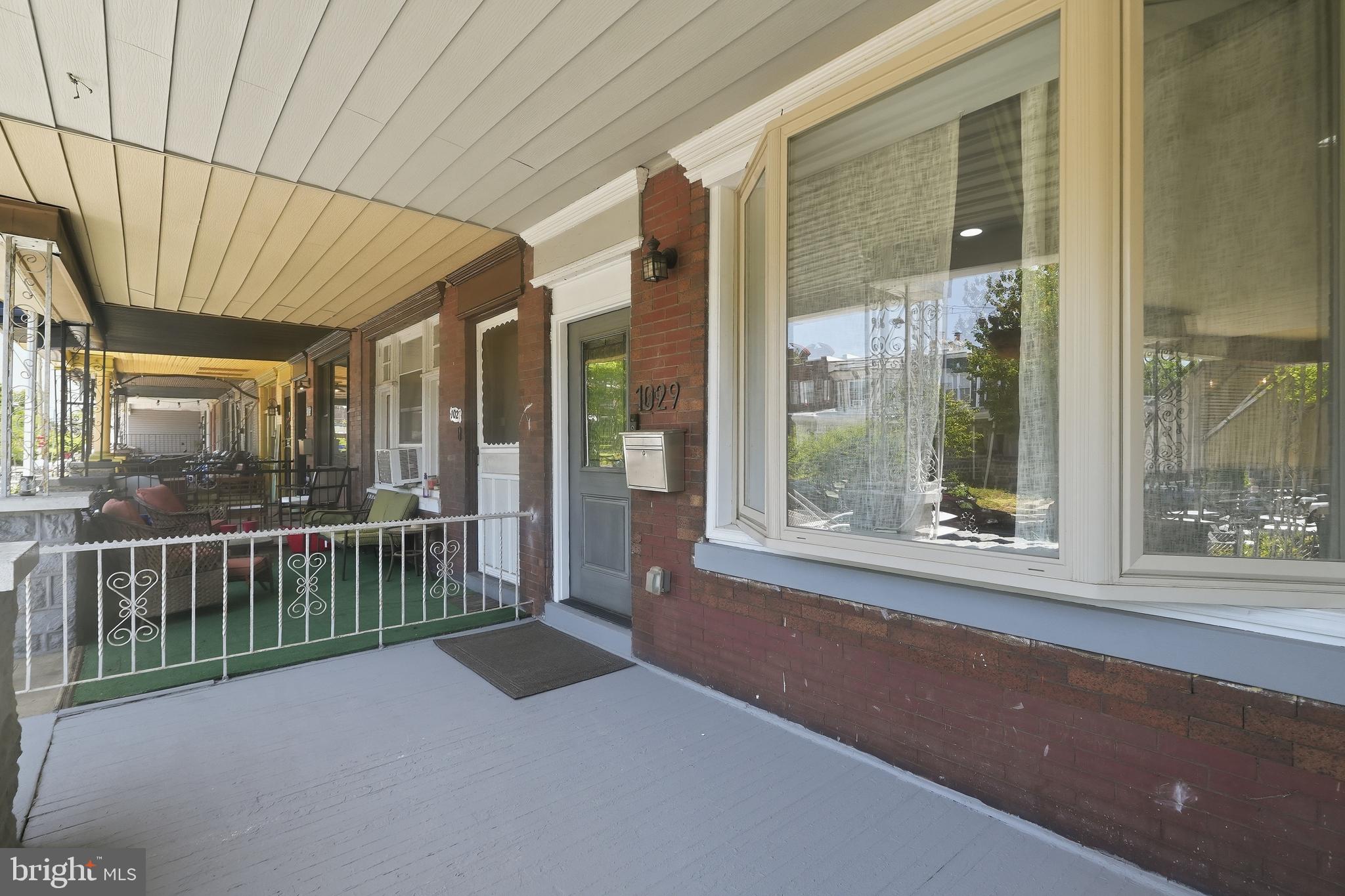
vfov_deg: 73.7
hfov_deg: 96.7
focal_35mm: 16
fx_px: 598
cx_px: 672
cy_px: 448
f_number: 7.1
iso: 400
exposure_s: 1/60
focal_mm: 16
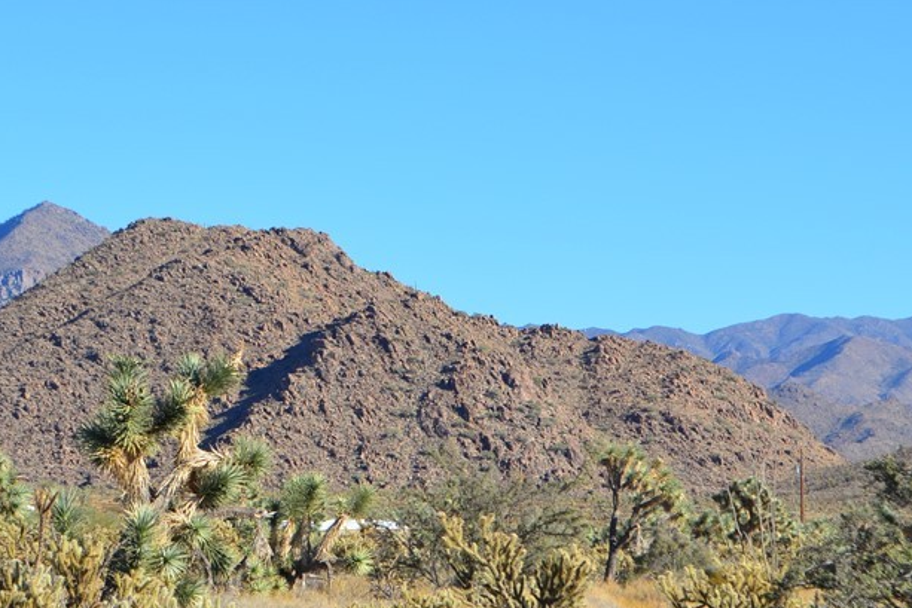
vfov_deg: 9.4
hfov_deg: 14.0
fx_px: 3696
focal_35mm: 146
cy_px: 361
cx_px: 301
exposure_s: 1/320
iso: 200
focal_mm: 55
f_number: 10
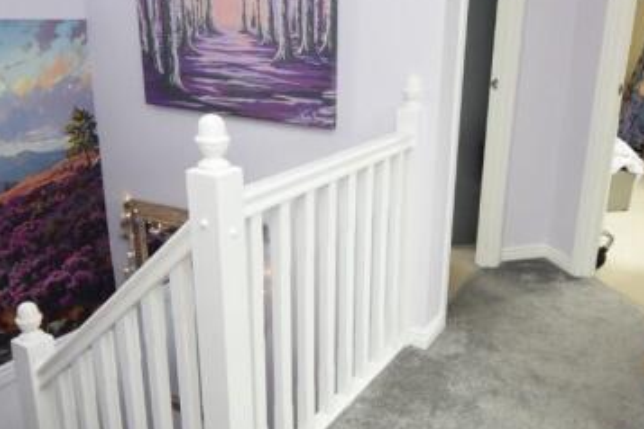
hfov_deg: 57.1
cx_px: 355
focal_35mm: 33
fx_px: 590
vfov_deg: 40.0
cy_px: 208
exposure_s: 1/60
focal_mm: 12
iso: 2200
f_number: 4
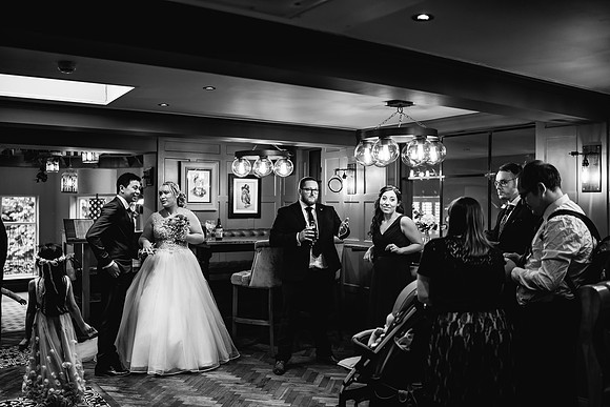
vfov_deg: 37.9
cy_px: 204
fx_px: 593
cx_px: 305
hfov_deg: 54.4
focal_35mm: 35
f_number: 1.4
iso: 1250
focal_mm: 35
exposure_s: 1/500
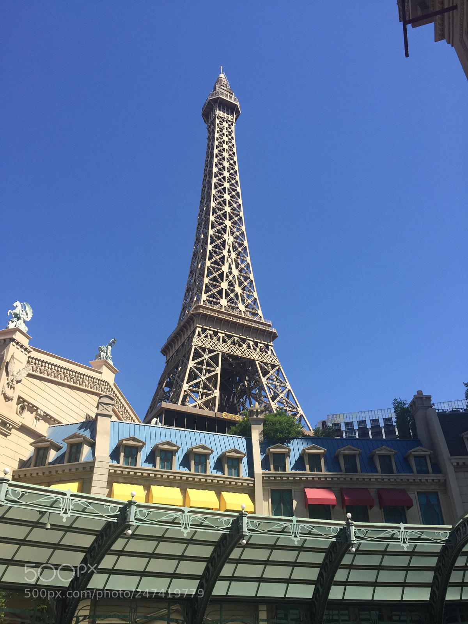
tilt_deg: +34.8
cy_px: 312
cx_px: 234
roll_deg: +0.9
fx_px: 523
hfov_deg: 48.2
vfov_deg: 61.7
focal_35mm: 29
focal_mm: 4.15
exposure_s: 1/1883
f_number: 2.2
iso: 32
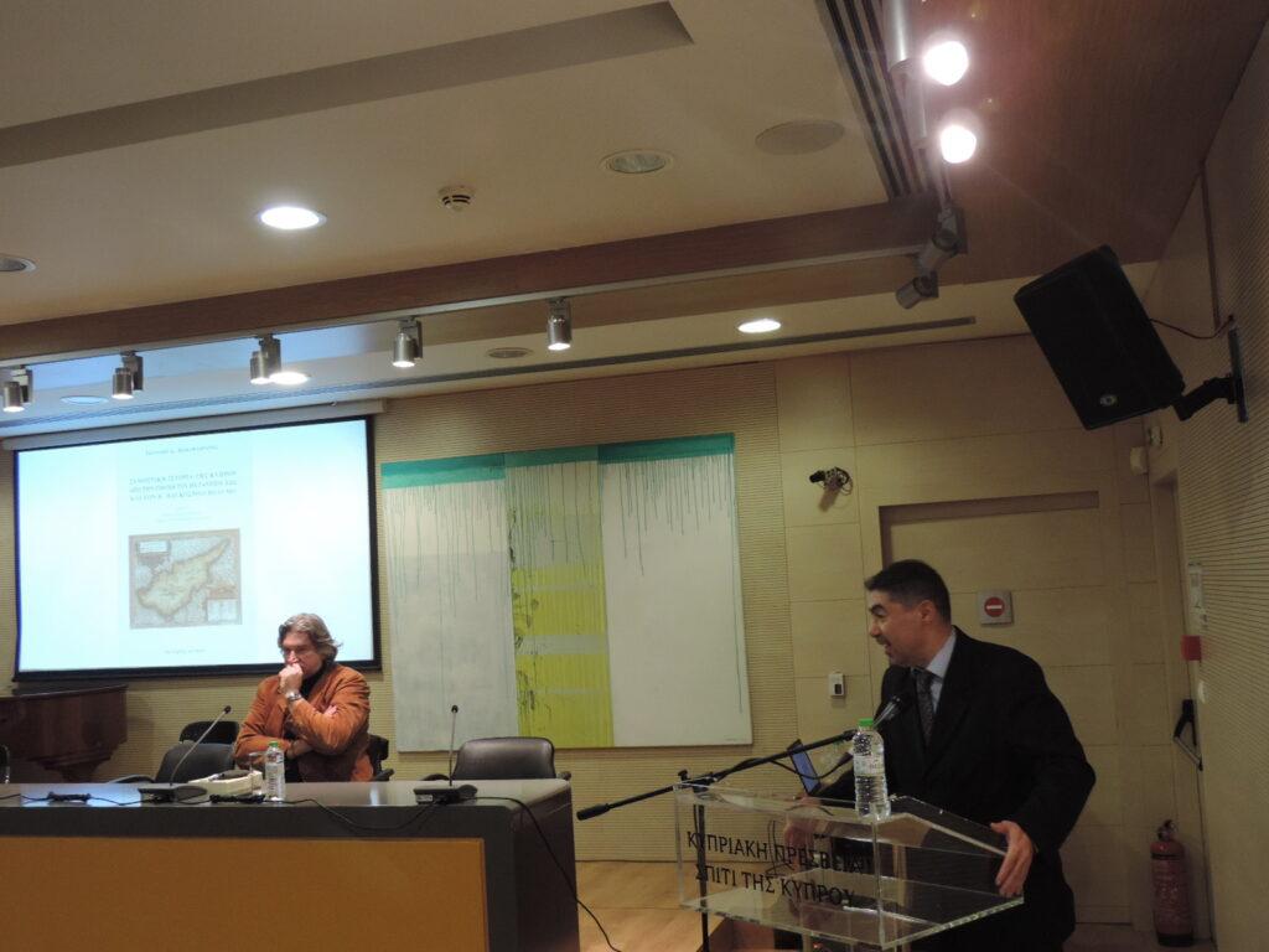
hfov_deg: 52.6
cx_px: 634
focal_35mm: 35
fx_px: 1283
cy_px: 476
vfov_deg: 40.7
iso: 400
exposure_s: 1/30
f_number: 3.3
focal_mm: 6.2
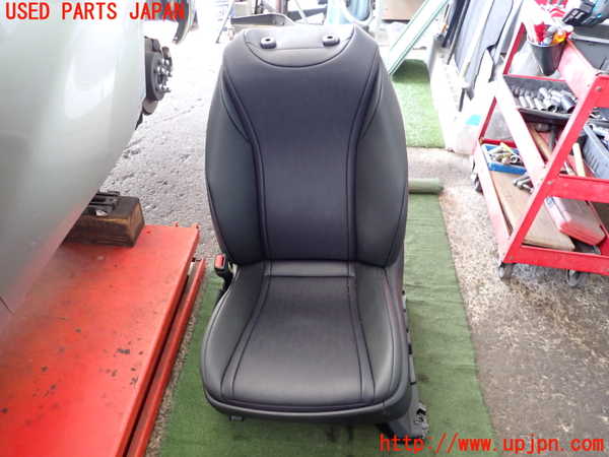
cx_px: 304
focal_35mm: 25
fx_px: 440
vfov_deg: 54.9
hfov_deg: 69.4
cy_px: 228
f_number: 2
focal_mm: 4.5
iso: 400
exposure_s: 1/30
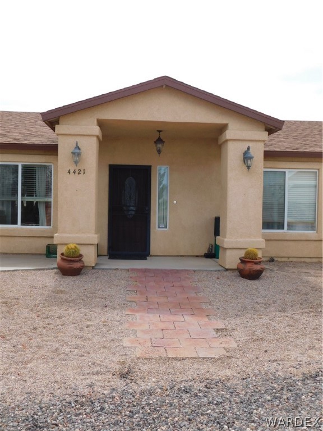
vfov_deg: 51.4
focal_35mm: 36
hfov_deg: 39.7
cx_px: 162
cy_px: 216
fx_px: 448
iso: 125
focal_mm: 6.3
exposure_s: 1/800
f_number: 3.5
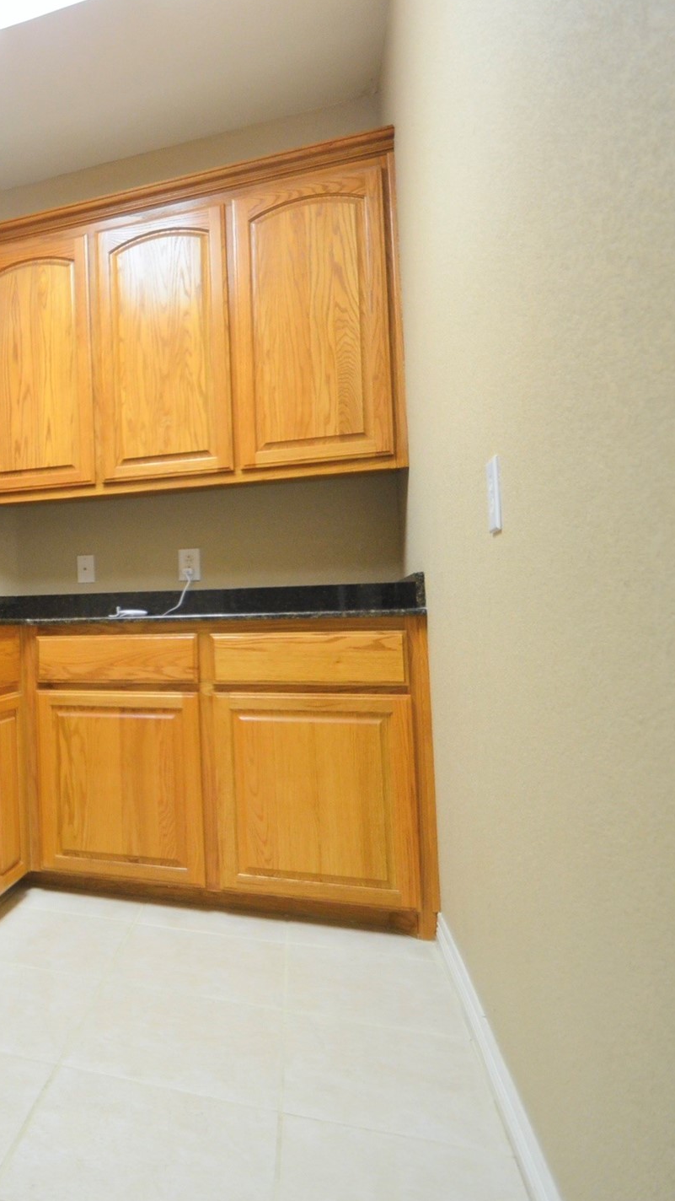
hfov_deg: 37.9
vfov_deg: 76.3
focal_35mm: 24
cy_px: 599
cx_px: -102
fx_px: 764
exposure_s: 1/60
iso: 800
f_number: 4
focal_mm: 10
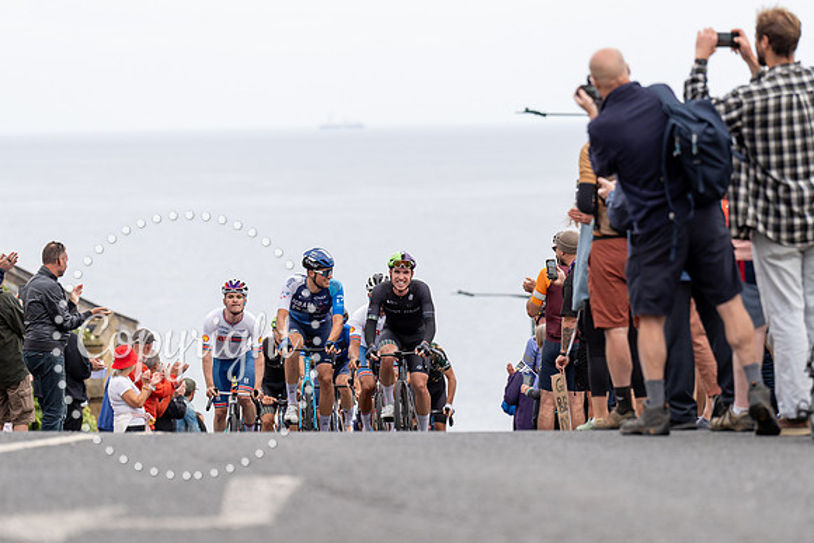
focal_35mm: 212
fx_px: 4789
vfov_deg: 6.5
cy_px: 291
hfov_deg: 9.7
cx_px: 390
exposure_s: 1/1000
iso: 320
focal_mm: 178
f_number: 3.5
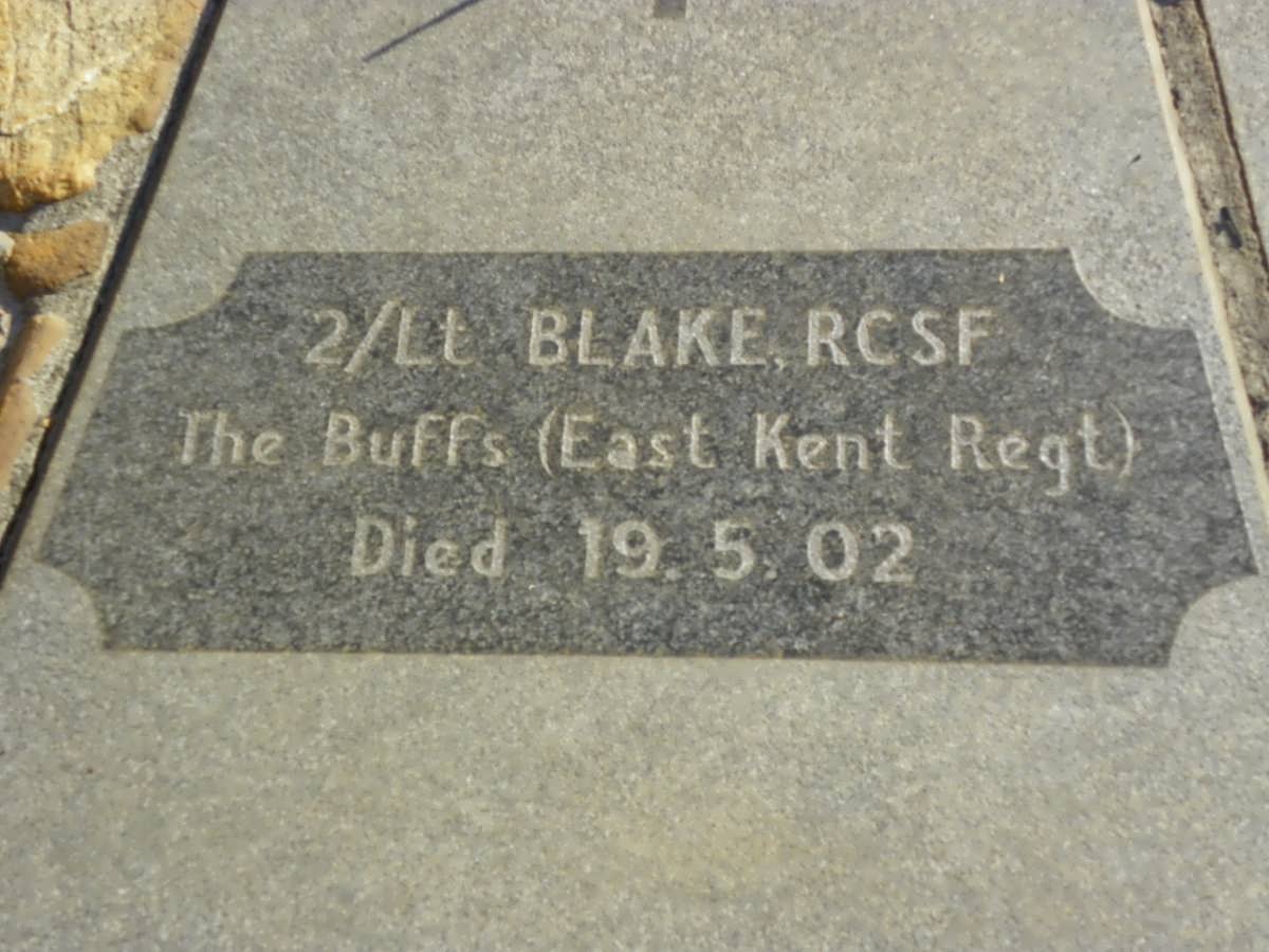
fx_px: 2493
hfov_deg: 28.6
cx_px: 634
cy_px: 476
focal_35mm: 68
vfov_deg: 21.6
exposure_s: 1/200
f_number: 4
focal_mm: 12.1
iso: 64
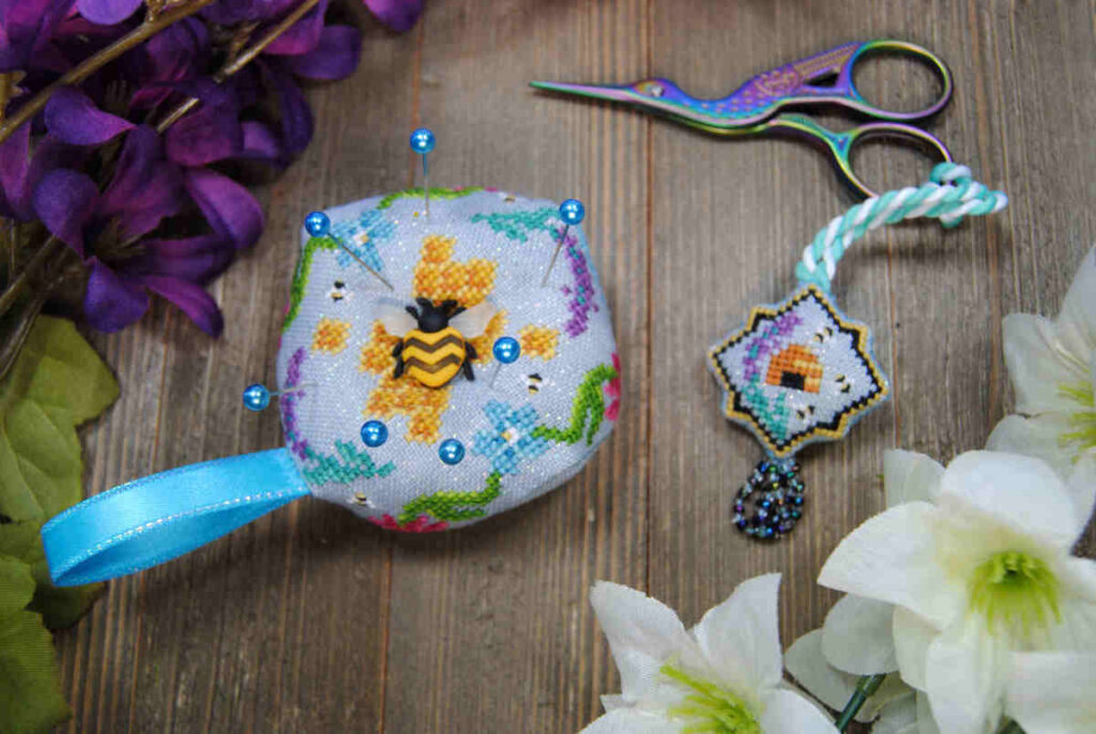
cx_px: 548
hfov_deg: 55.0
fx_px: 1052
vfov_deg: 38.5
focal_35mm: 34
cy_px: 367
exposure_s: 1/50
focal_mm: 23
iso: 200
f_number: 6.3
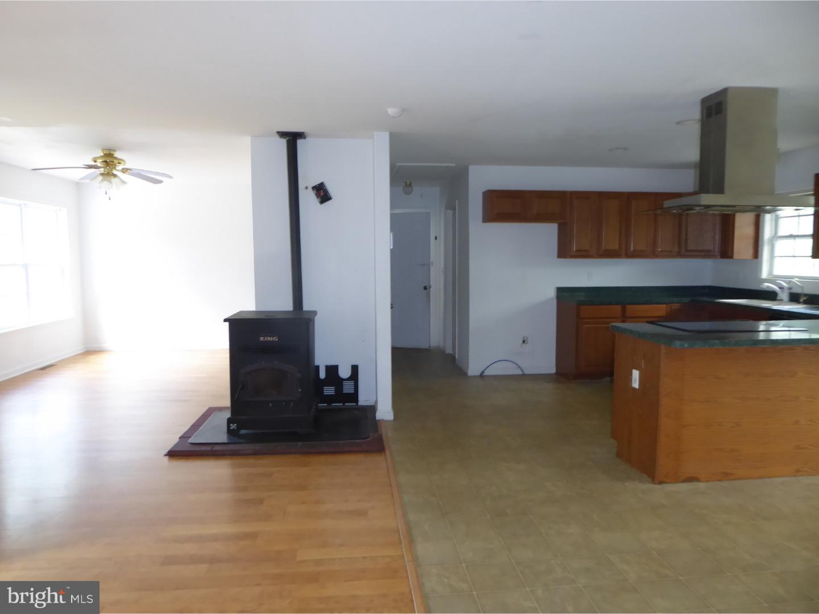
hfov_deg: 71.6
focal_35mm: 24
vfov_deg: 56.8
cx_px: 410
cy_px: 307
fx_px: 568
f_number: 3.3
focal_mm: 4.3
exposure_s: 1/13
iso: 250
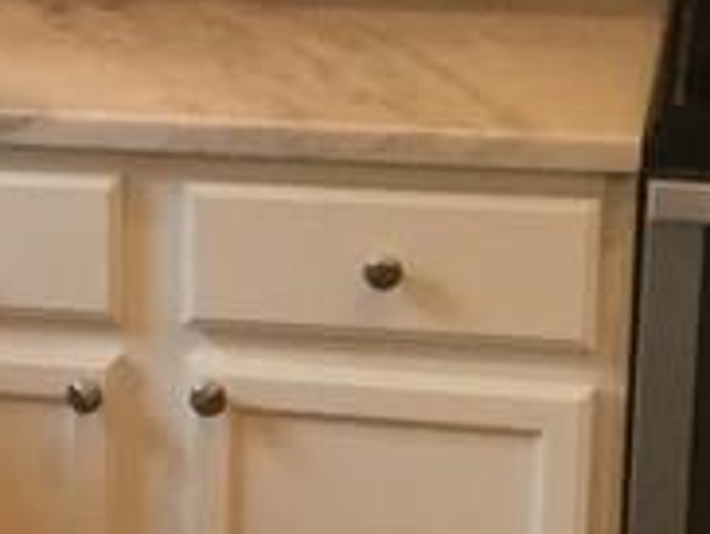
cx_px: -394
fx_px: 3574
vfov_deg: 8.6
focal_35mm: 174
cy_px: 292
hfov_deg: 10.9
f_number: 2.4
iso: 64
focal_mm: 3.3
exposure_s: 1/30
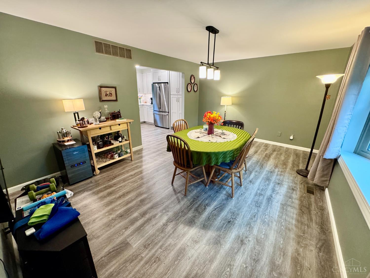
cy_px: 139
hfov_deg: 102.1
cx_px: 185
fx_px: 150
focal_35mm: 14
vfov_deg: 85.7
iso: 320
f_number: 2.2
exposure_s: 1/60
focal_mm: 2.22
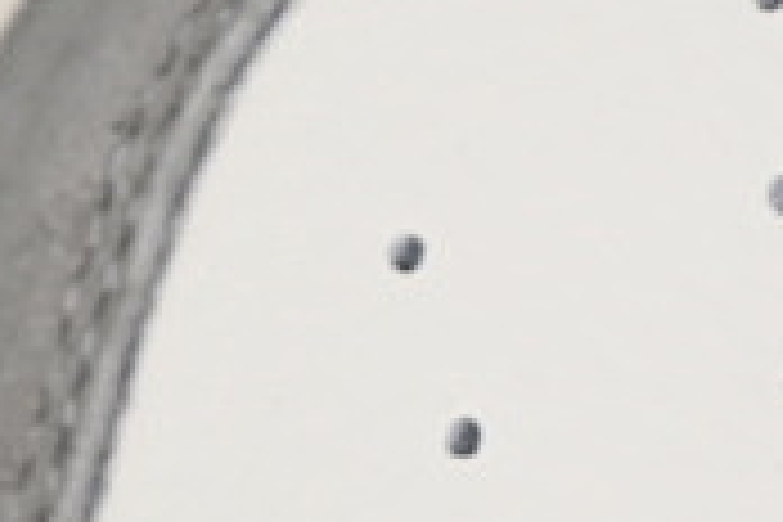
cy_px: 950
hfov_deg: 4.4
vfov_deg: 2.9
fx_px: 10135
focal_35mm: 466
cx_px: 792
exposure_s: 1/60
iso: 160
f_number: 7.1
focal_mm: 50
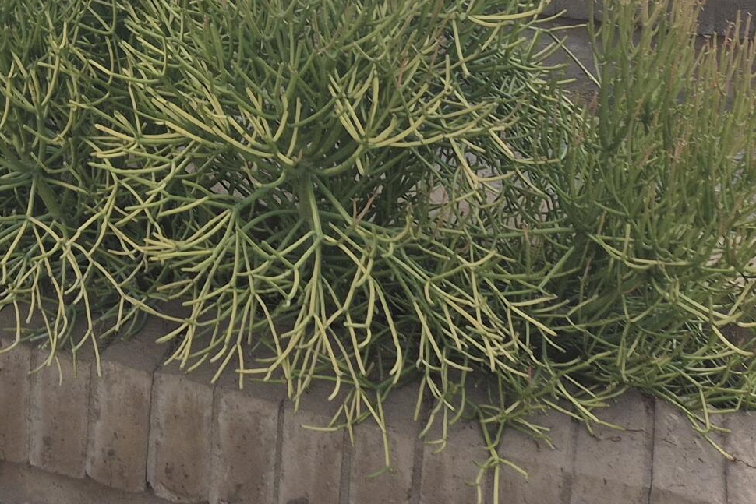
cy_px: -278
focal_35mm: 74
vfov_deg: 16.6
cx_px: -42
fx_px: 1554
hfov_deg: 25.6
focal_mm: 5.4
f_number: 1.8
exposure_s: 1/3256
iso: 25
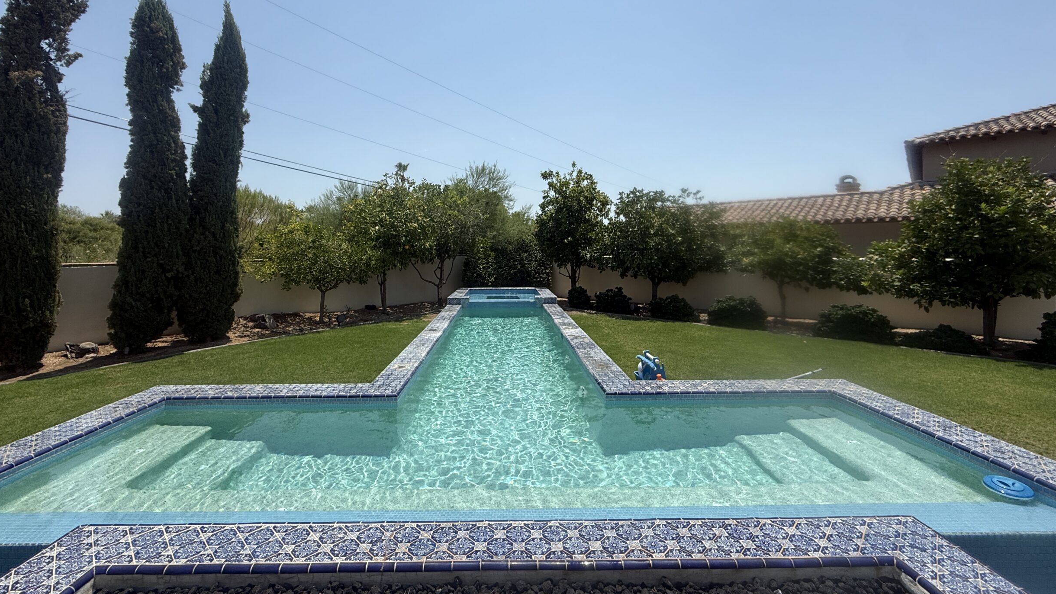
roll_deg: +0.8
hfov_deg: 99.3
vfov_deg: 66.3
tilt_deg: +2.3
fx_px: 448
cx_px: 510
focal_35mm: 16
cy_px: 229
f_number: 2.2
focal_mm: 2.22
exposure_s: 1/3125
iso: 50
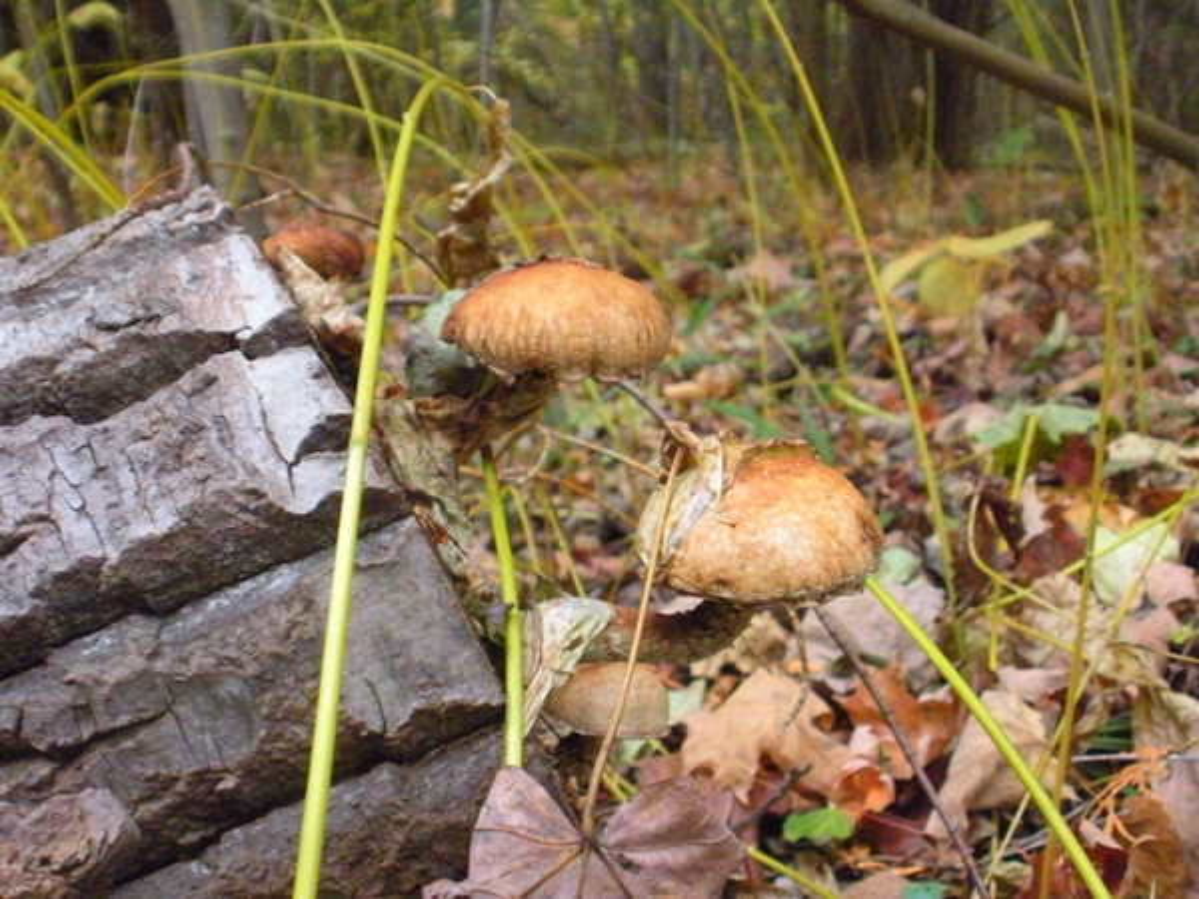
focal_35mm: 52
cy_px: 450
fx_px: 1801
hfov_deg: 36.8
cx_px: 600
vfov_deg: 28.0
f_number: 4.4
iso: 964
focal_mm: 9.1
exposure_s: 1/123
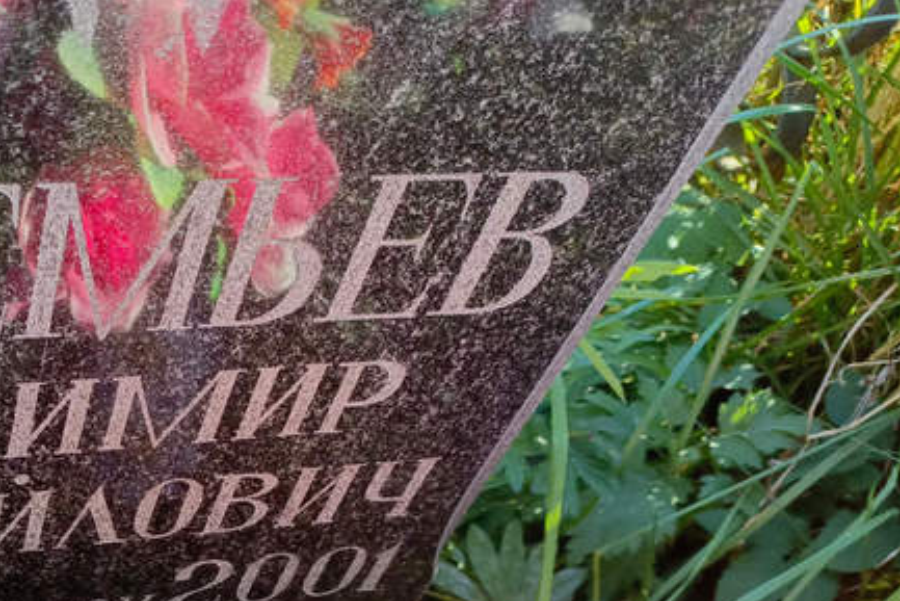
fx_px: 1200
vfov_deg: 26.7
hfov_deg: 38.0
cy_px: 589
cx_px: 73
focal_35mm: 48
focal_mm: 4.76
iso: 112
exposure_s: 1/182
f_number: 1.69
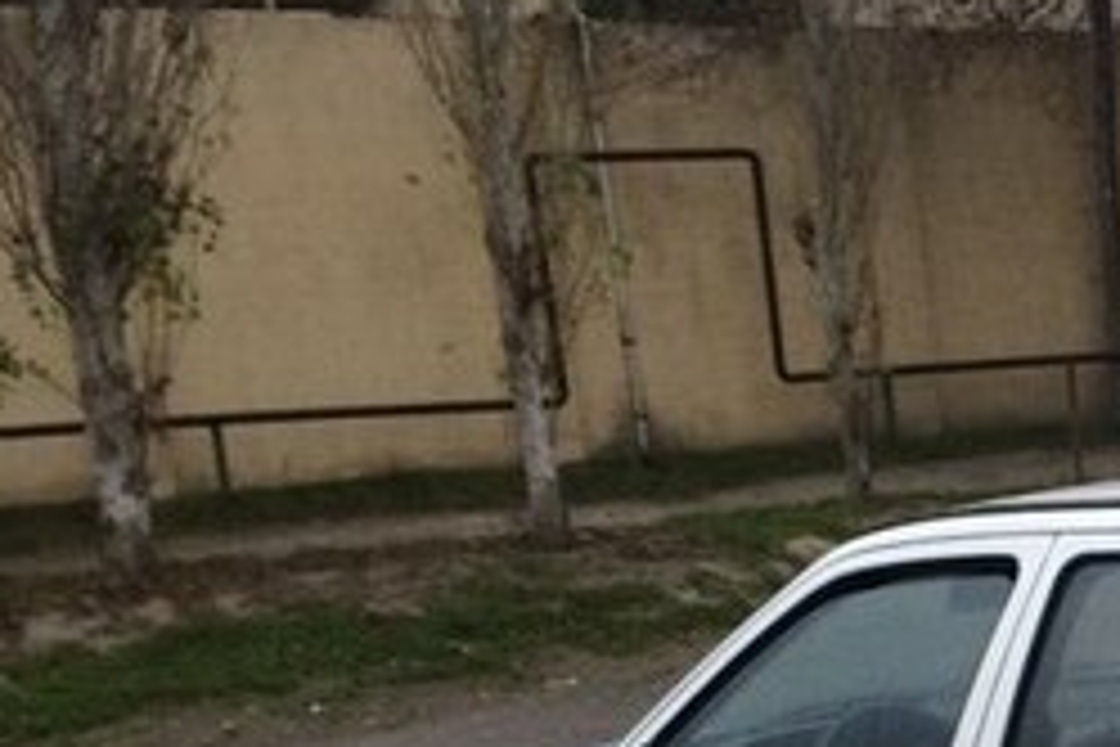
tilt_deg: -11.9
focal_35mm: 80
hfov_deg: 23.4
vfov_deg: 16.1
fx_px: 2489
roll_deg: +4.6
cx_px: 1304
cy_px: 983
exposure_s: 1/33
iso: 50
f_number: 2.2
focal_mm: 4.15
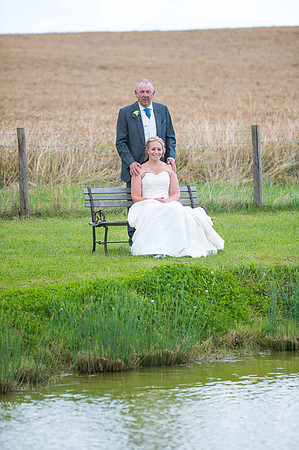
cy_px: 225
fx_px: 1935
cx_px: 150
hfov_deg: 8.8
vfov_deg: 13.3
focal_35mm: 155
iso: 400
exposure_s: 1/1000
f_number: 4
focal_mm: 155
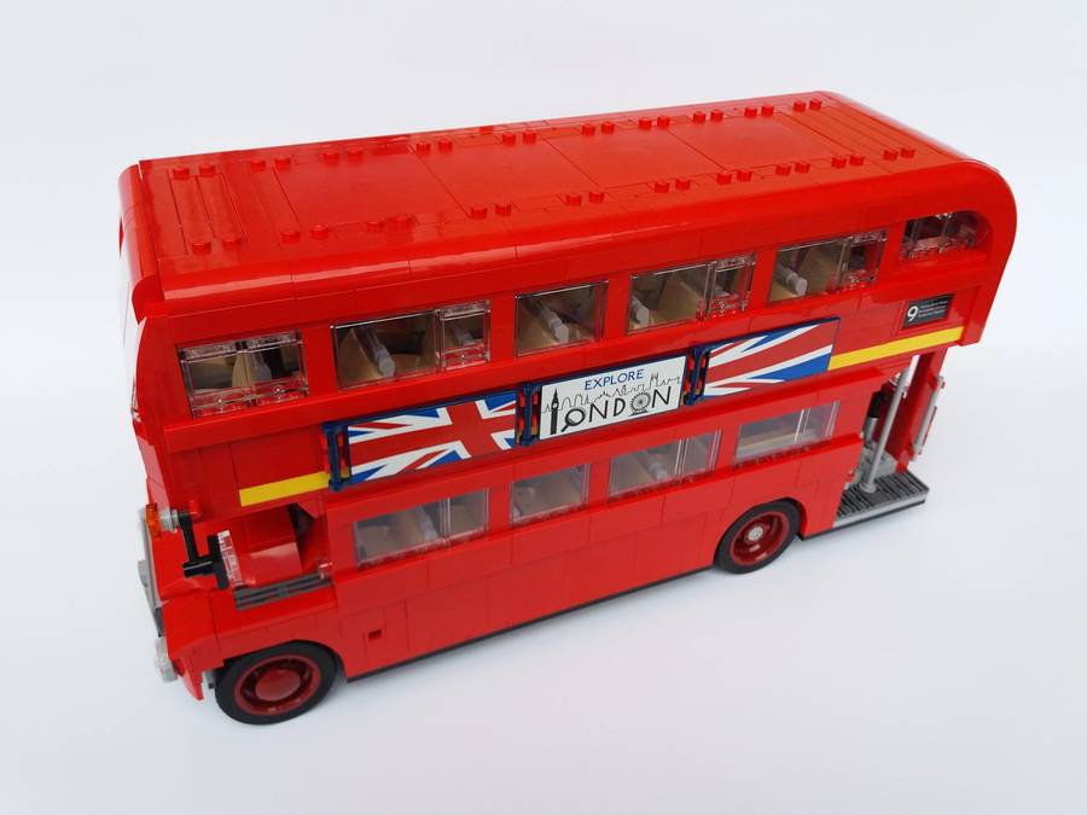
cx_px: 544
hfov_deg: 63.4
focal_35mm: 28
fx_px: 879
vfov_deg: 49.7
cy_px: 408
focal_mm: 3.7
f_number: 1.9
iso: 64
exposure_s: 1/100
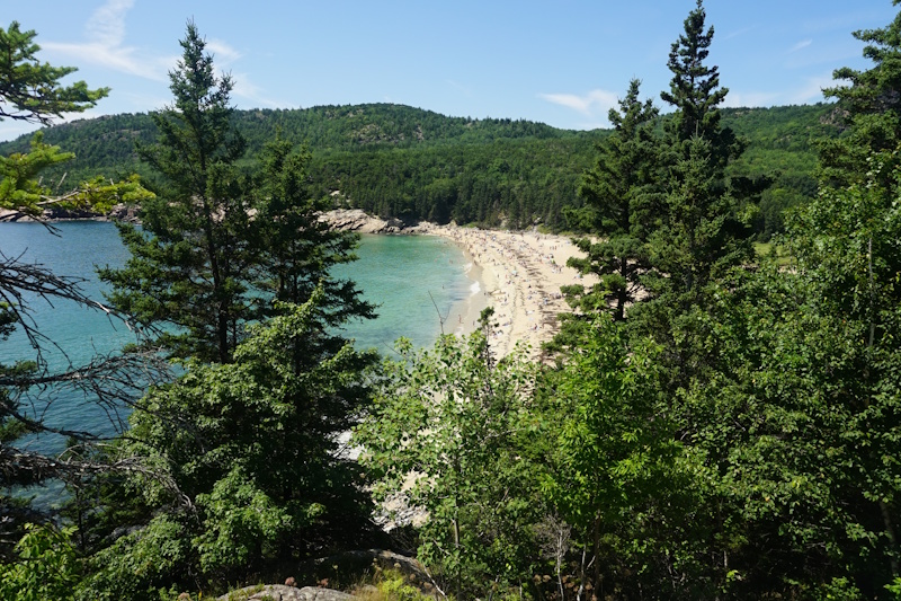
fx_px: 601
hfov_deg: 73.8
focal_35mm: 24
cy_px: 300
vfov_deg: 53.1
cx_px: 450
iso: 100
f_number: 10
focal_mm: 16
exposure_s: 1/100
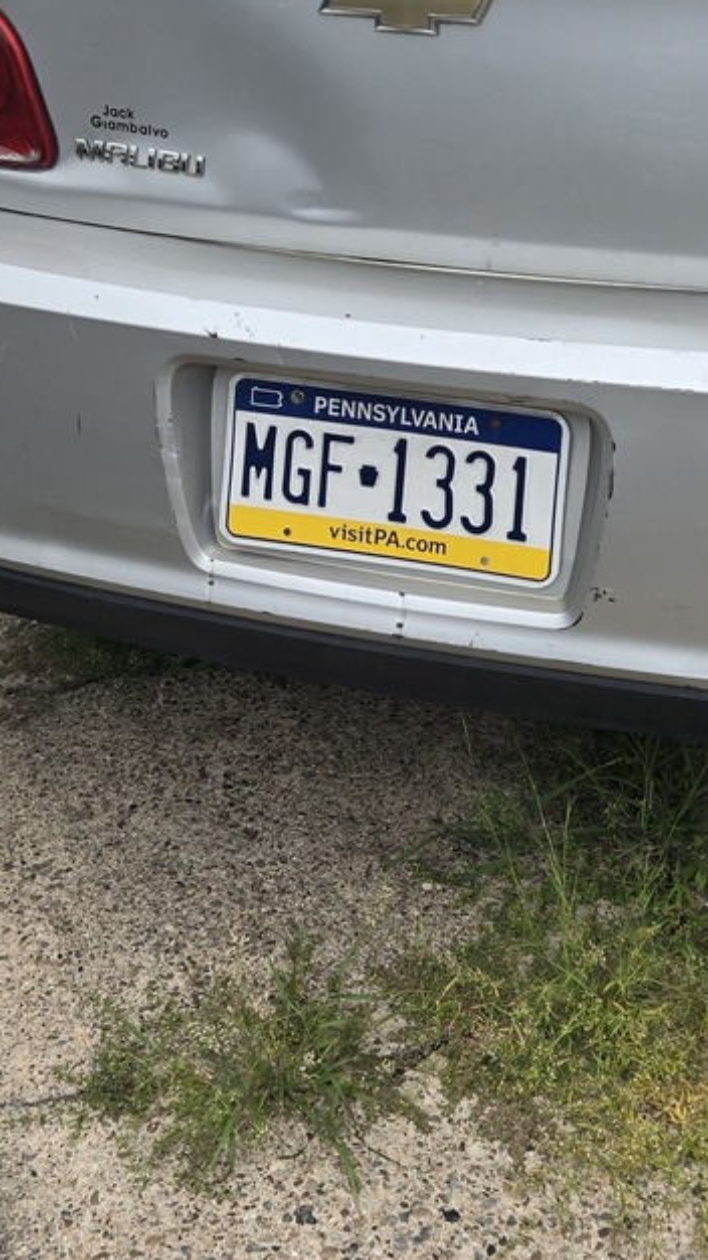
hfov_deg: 18.8
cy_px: 507
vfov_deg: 32.7
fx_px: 2137
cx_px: 340
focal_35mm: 64
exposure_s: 1/761
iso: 25
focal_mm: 5.4
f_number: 1.8
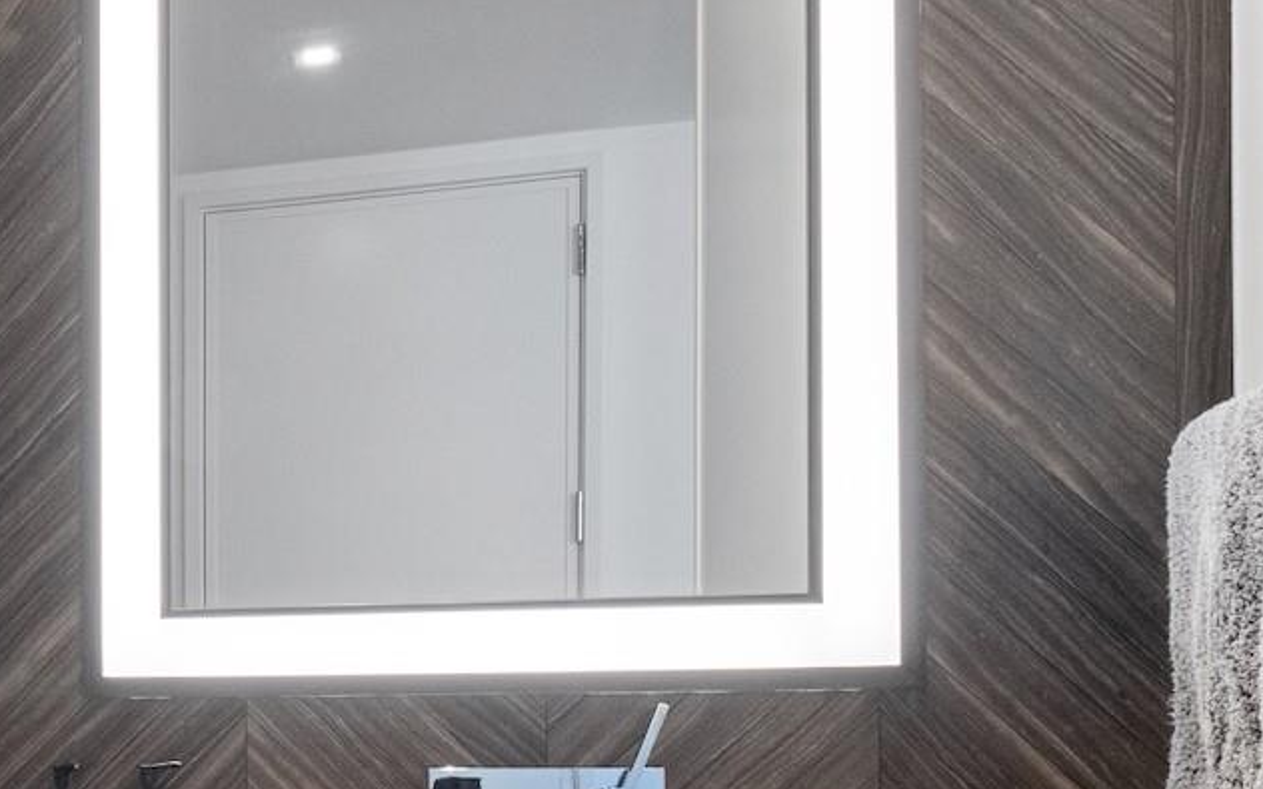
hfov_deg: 31.5
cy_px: 779
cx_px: -216
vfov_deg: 22.7
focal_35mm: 55
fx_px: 1893
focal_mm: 8
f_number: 6.3
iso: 800
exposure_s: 1/25
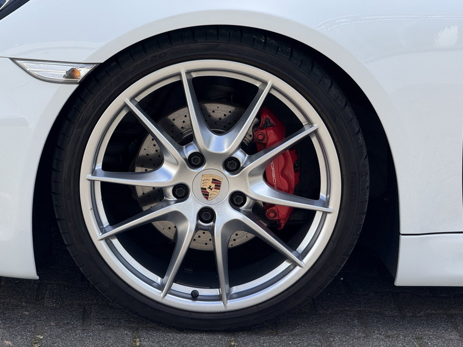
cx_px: 232
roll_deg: -4.0
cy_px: 174
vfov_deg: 12.3
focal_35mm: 120
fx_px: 1605
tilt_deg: -15.8
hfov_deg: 16.4
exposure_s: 1/693
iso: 64
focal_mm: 15.66
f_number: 2.8
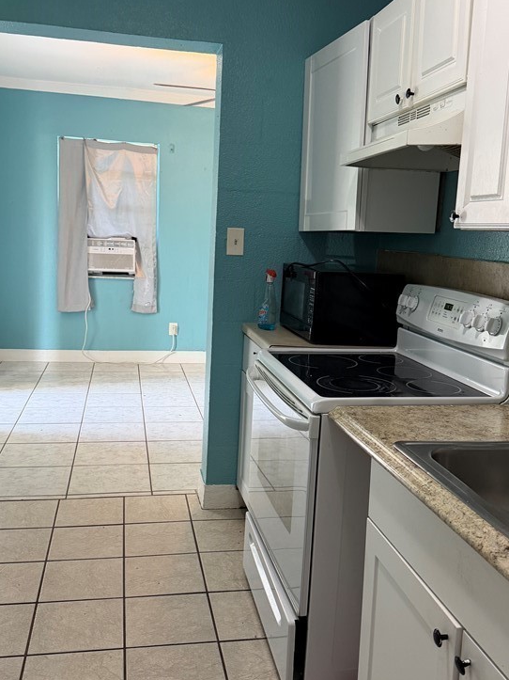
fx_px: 667
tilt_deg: -8.7
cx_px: 254
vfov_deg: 54.0
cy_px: 337
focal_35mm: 34
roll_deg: -3.7
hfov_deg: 41.8
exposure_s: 1/60
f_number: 1.78
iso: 250
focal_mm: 6.76
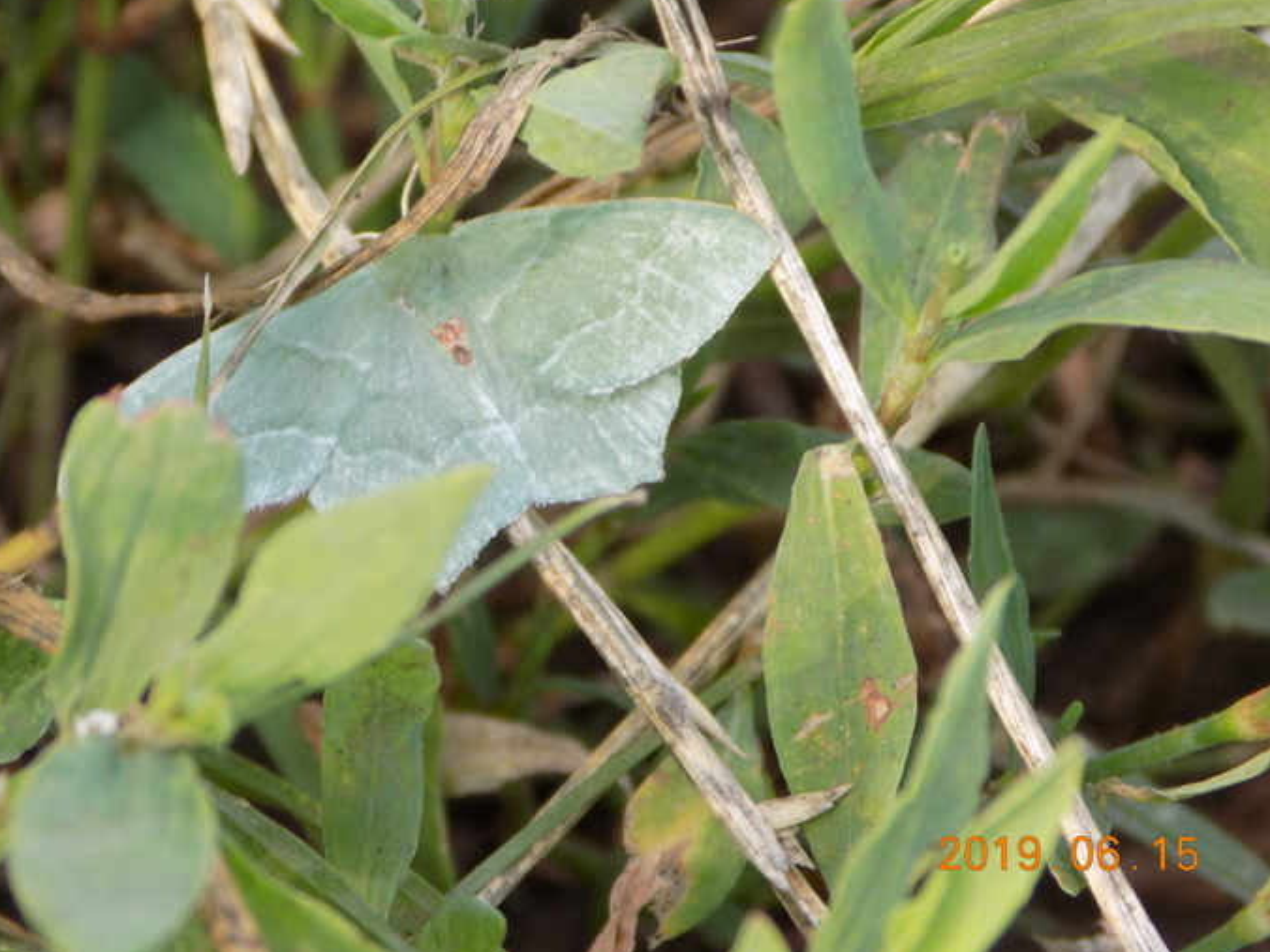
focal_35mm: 149
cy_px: 392
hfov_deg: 13.2
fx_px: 5467
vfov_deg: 10.0
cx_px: 480
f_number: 4.8
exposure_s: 1/30
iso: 80
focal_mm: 20.9
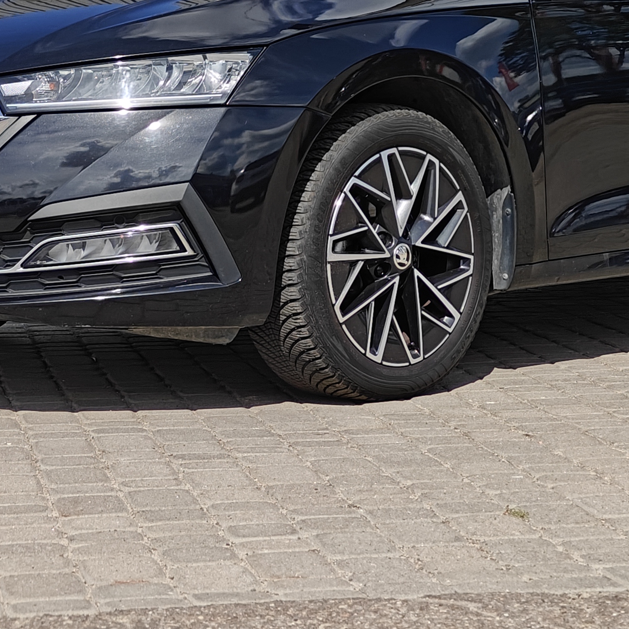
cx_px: 413
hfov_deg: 16.9
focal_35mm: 103
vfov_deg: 16.7
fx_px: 2117
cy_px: 75
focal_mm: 7.08
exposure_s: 1/2702
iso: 64
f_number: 2
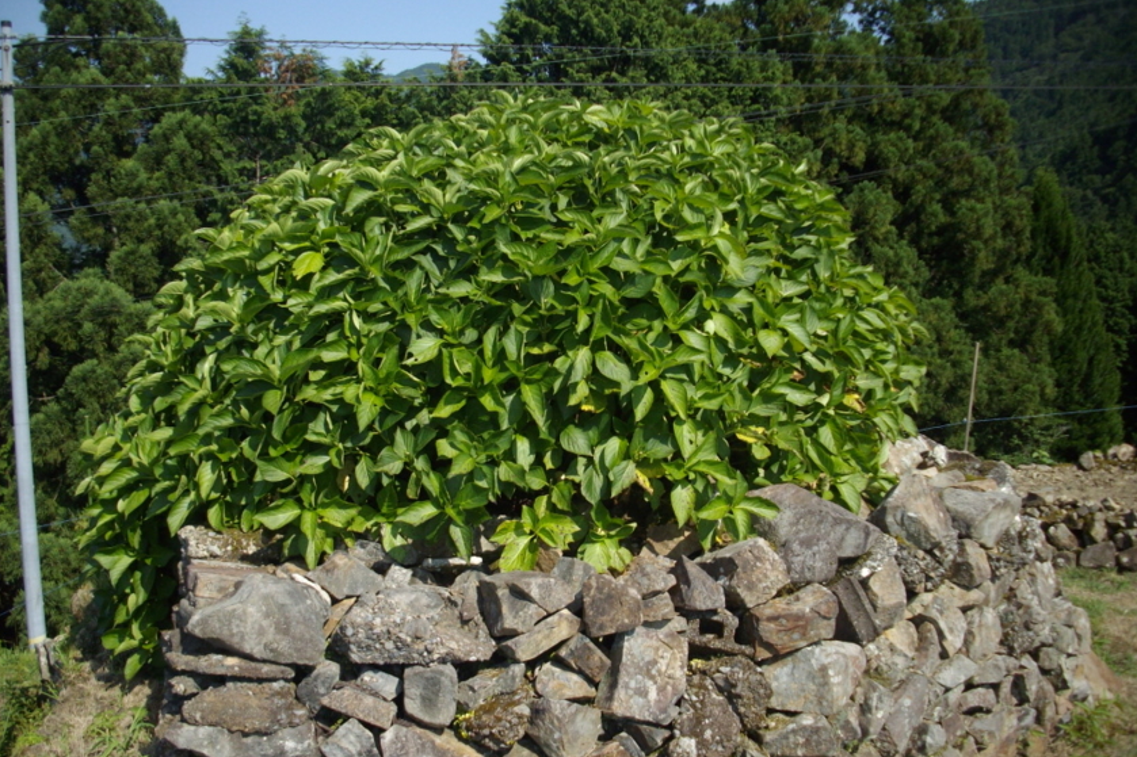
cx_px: 566
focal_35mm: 39
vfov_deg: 34.2
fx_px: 1231
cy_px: 408
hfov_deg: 49.6
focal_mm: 6.2
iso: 80
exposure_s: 1/200
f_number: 5.6
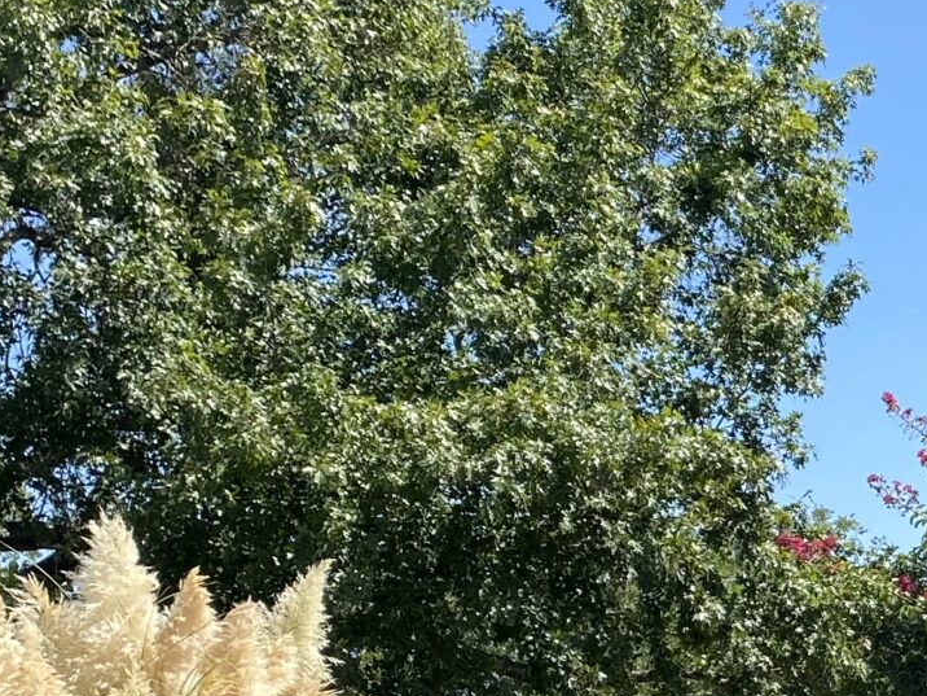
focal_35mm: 93
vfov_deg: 15.8
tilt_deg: +4.8
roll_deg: +2.0
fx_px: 2490
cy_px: 555
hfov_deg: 18.8
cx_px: 1354
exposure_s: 1/1346
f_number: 1.8
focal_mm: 4.25
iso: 32
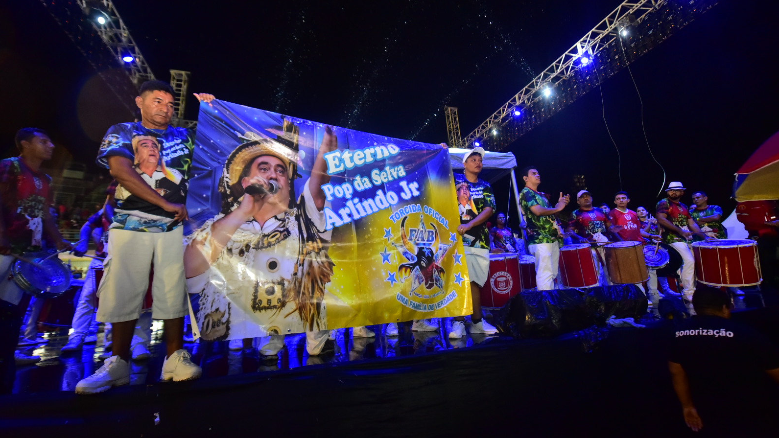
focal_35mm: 16
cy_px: 211
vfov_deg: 67.1
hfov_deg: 99.4
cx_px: 394
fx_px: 331
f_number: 2.8
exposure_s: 1/200
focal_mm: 15
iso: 2500
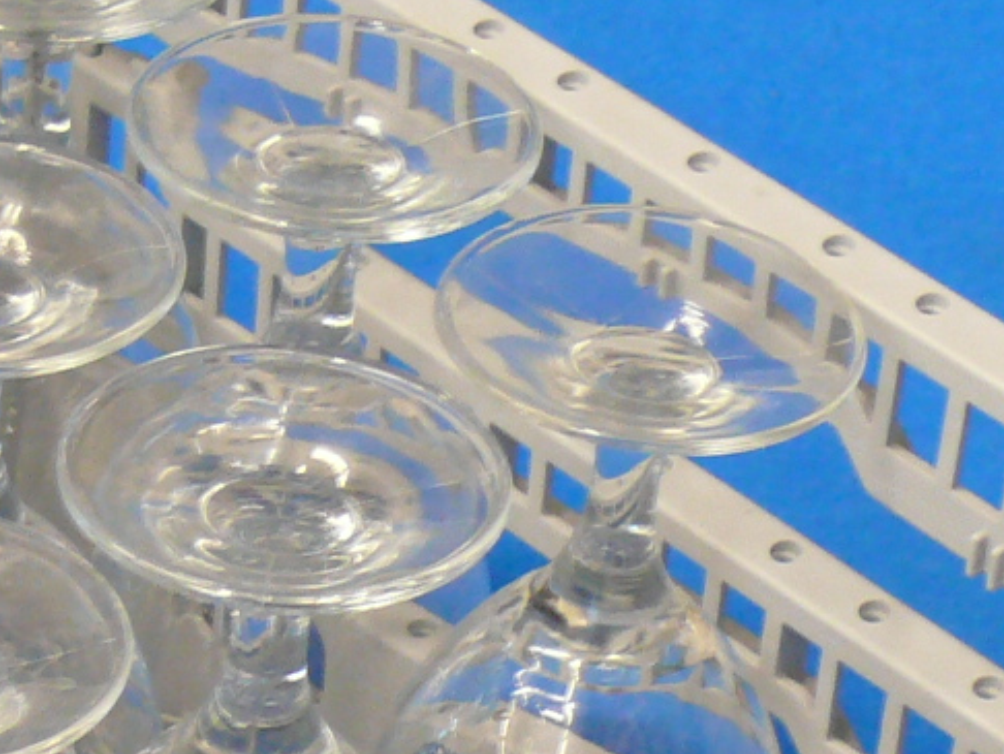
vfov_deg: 7.4
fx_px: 5746
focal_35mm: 198
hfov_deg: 9.8
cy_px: 1087
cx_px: -180
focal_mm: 8.8
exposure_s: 1/20
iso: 200
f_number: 2.8
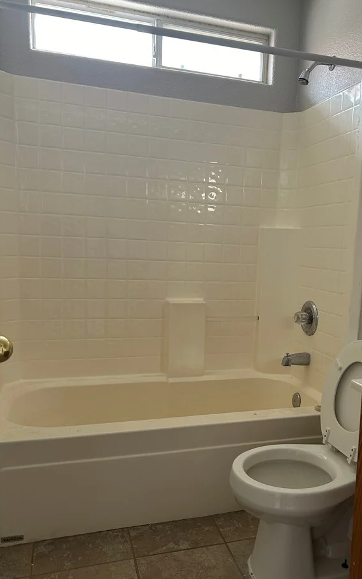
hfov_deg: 40.3
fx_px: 489
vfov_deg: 61.1
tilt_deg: -8.9
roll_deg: -1.7
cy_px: 317
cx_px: 230
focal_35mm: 31
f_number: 1.5
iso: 125
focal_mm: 5.7
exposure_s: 1/60
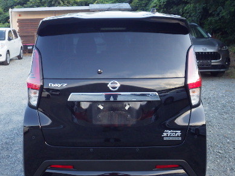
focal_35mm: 51
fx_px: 346
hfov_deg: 37.4
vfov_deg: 28.6
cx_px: 106
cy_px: 91
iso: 250
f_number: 3.1
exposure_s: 1/200
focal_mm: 5.5
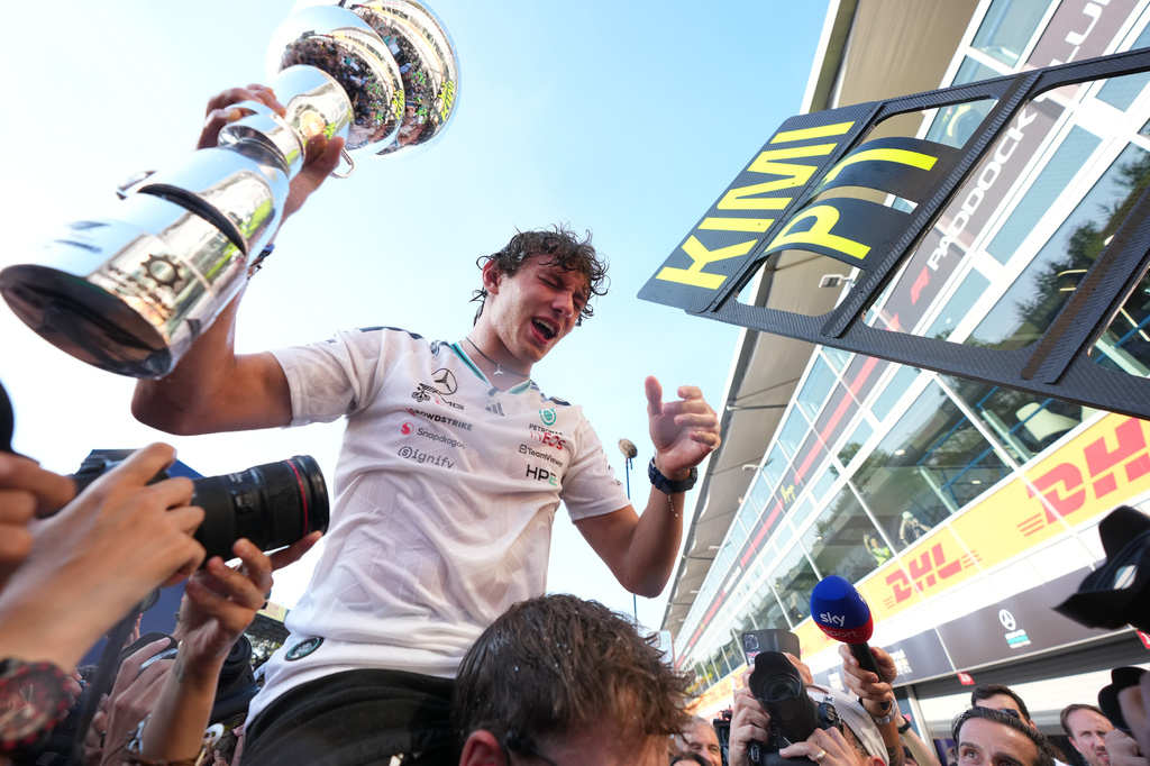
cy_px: 383
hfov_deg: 96.8
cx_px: 575
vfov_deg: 73.7
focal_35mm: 16
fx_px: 511
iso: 800
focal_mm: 16
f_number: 4
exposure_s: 1/800
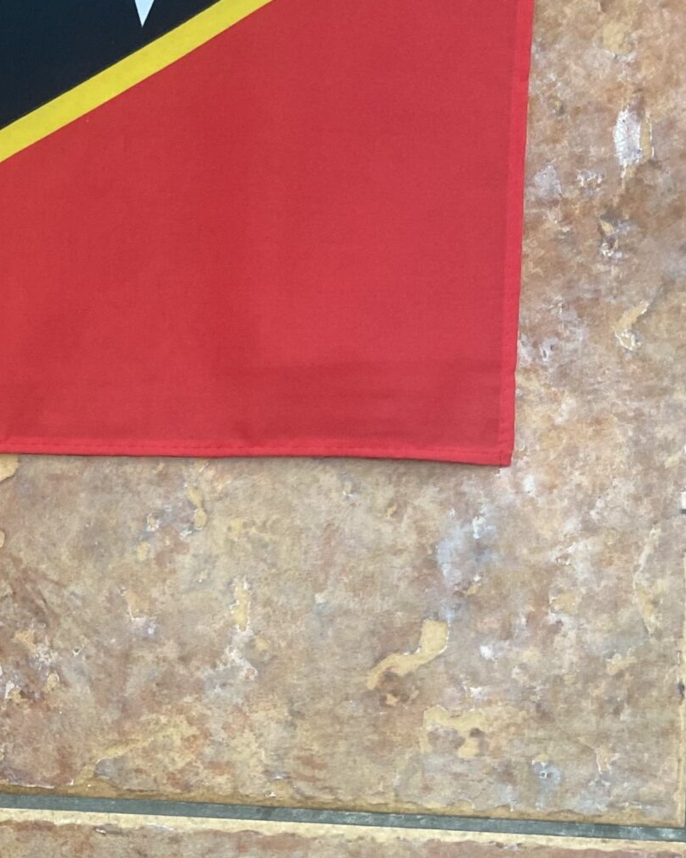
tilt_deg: -88.5
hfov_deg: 22.2
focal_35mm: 64
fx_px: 1624
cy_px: 535
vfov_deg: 29.5
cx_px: -114
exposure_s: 1/121
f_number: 1.8
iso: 125
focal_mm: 4.25
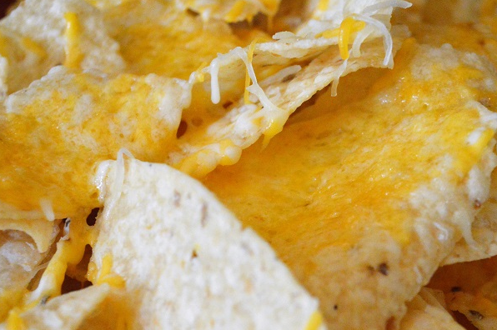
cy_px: 234
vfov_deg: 17.6
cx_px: 311
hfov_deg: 26.3
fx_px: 1062
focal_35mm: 77
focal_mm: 34
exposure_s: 1/200
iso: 3200
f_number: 5
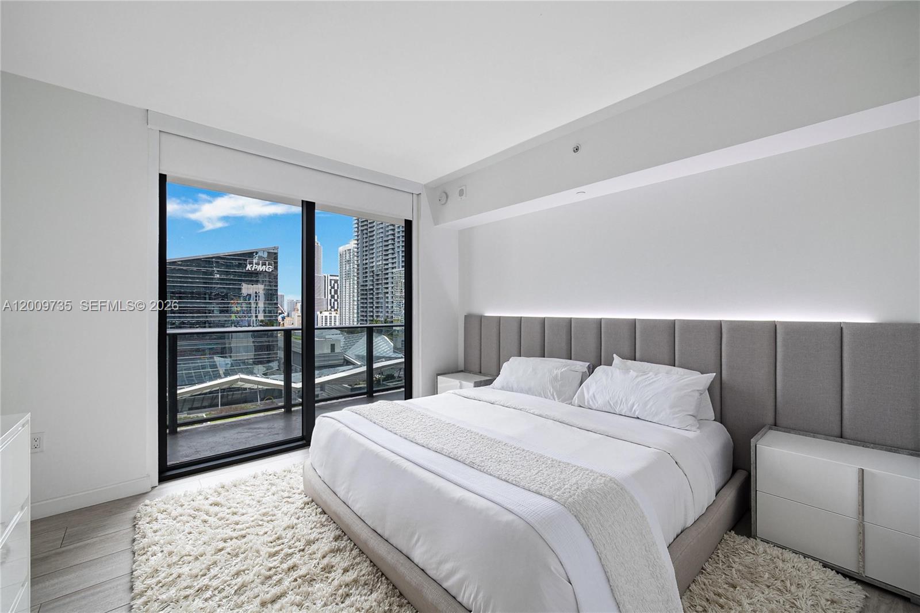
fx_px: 358
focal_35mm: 14
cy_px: 306
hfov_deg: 104.3
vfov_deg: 81.2
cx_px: 460
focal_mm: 7
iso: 100
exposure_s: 1/50
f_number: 5
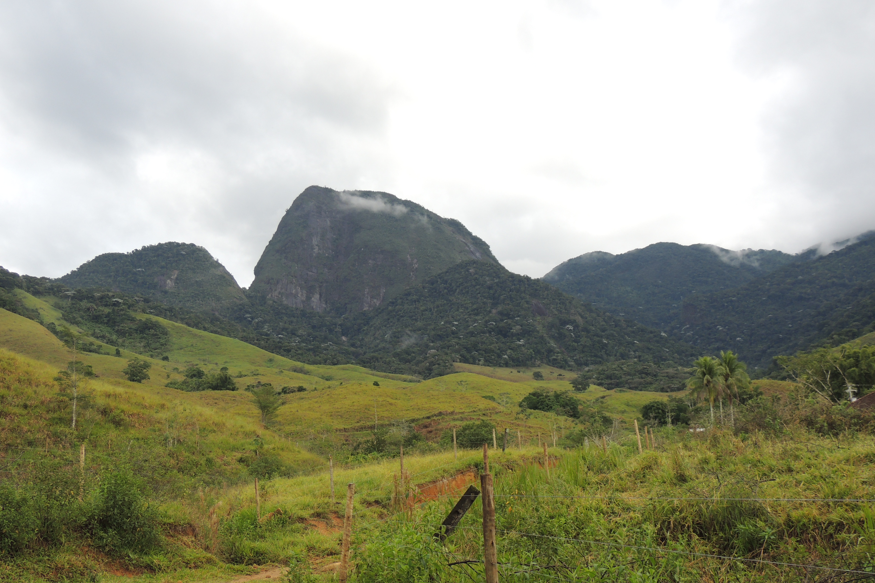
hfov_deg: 51.9
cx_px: 441
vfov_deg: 35.9
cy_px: 328
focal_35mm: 37
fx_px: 899
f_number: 3.3
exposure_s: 1/200
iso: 100
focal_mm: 6.2
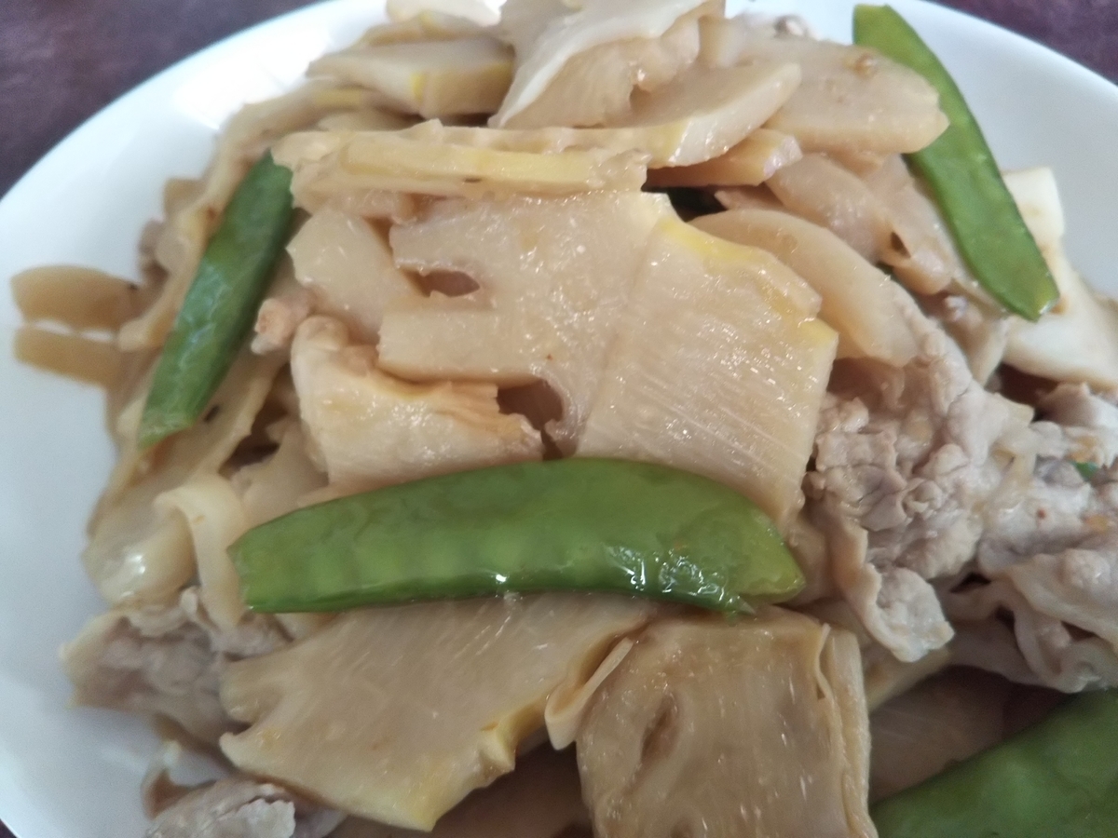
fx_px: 969
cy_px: 419
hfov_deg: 60.0
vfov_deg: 46.8
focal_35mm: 30
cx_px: 559
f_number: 2.2
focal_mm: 4
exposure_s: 1/30
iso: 125
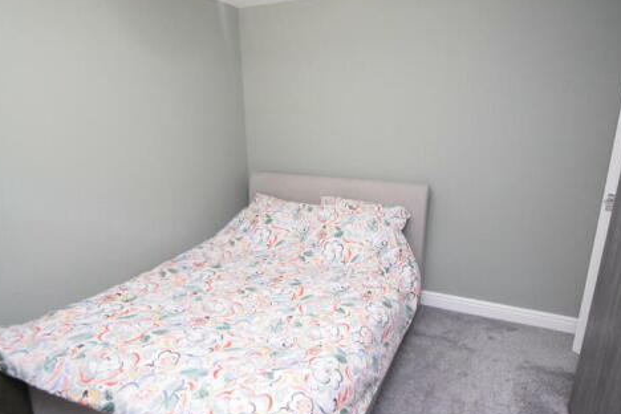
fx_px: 362
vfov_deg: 59.3
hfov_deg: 81.1
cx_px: 330
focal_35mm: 21
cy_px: 234
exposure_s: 1/60
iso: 2500
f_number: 3.5
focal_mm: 10
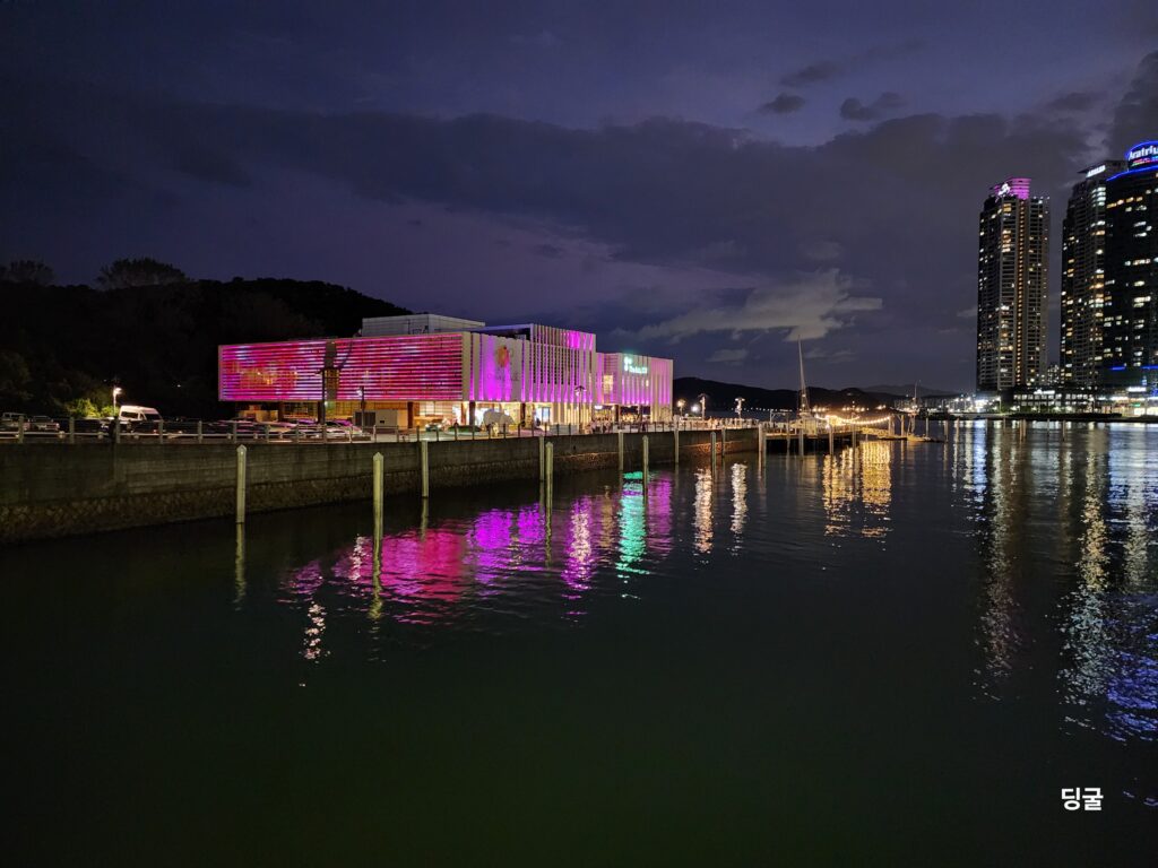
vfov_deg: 58.9
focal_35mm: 23
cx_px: 579
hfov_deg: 73.9
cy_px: 434
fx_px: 769
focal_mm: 6.4
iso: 1250
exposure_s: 1/24
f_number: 1.8
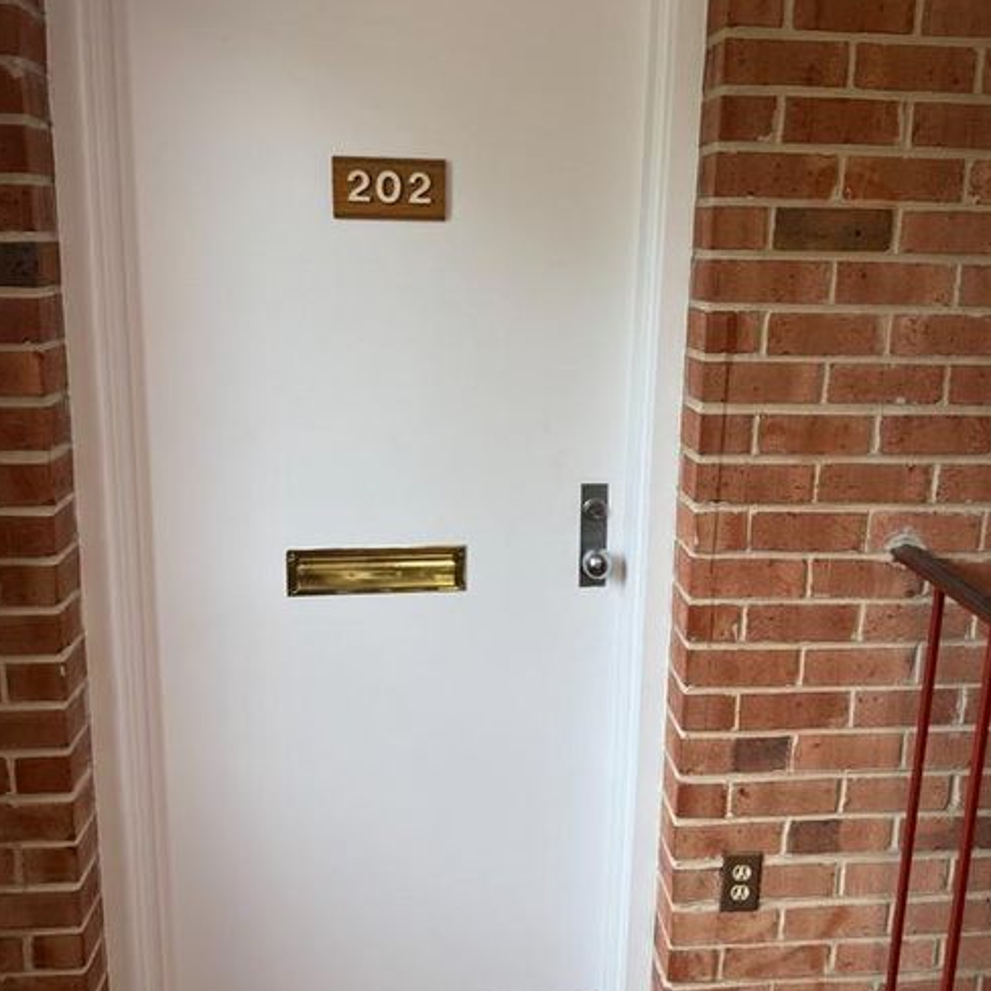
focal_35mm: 29
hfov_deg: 55.6
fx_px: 939
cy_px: 413
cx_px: 498
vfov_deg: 55.3
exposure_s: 1/120
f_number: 1.78
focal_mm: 6.76
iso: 100
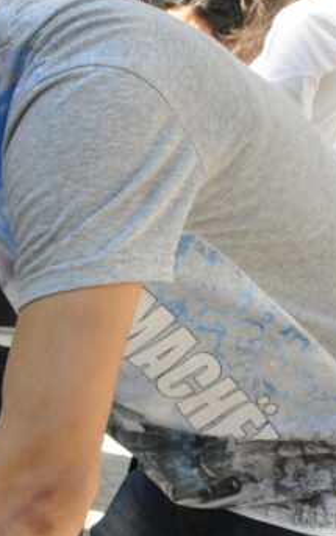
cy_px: 397
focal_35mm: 82
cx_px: -442
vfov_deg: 24.9
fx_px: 1199
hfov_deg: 12.7
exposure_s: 1/160
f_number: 13
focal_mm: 18
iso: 800
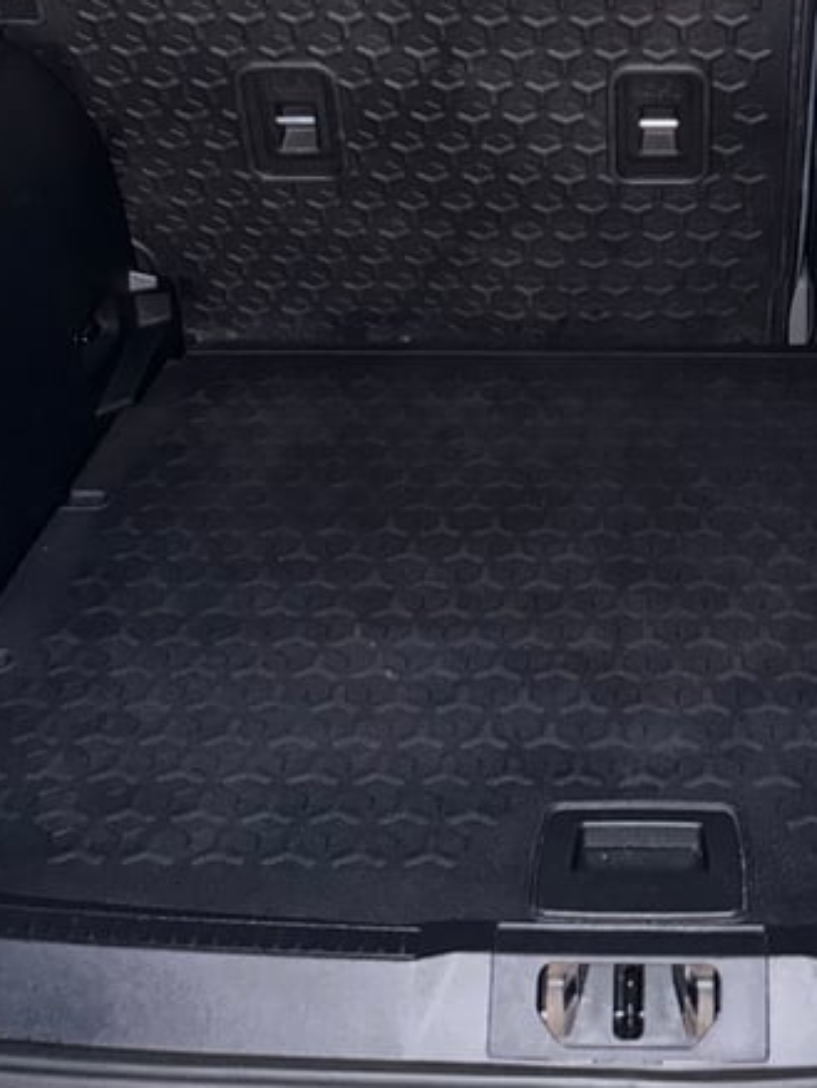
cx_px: 723
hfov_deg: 25.4
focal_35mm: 56
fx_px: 1761
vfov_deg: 31.4
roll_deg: -1.6
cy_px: -31
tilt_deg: -18.1
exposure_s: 1/4
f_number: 1.78
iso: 320
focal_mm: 6.76
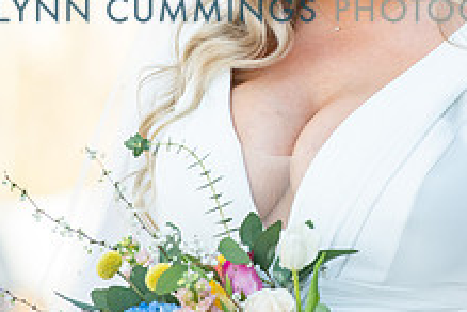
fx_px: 5331
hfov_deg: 5.0
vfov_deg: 3.3
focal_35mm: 411
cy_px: 9
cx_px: 301
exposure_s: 1/1000
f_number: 3.5
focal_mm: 200
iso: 640
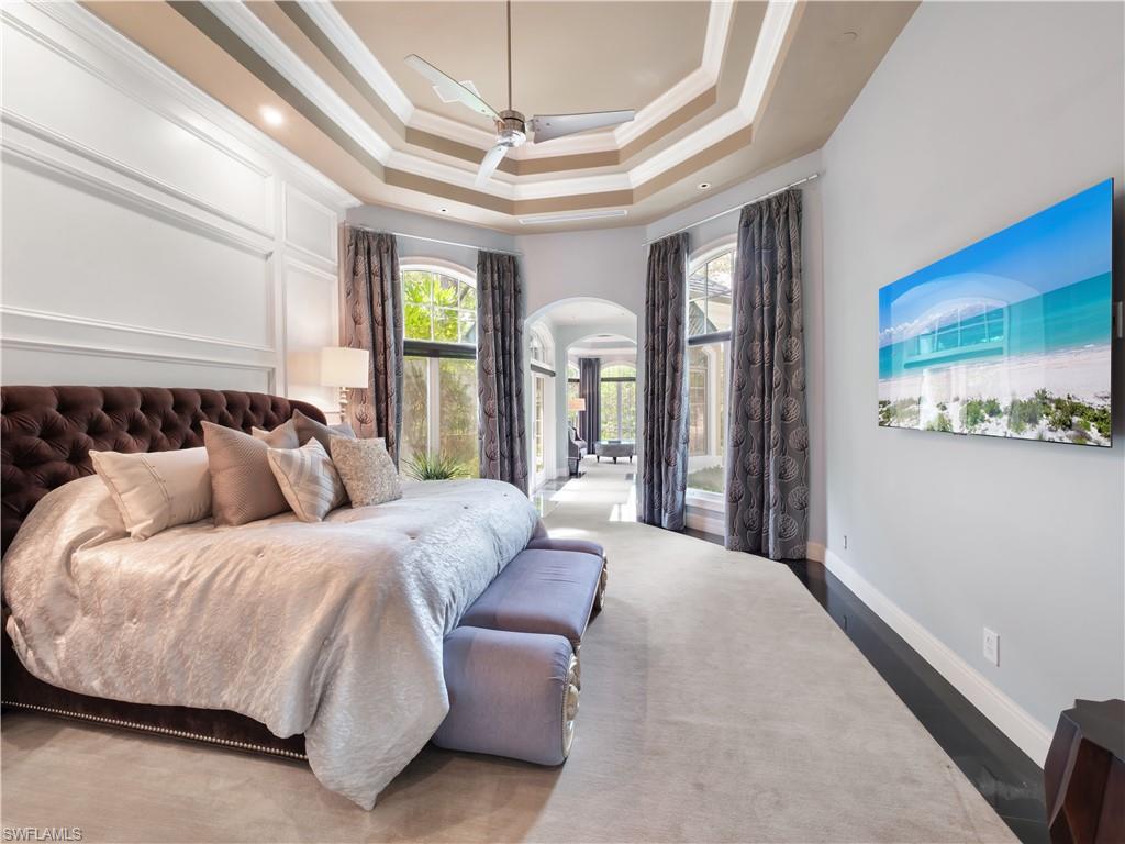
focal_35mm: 14
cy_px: 422
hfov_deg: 102.1
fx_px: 455
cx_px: 562
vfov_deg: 85.7
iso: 200
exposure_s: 1
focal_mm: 7
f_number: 7.1
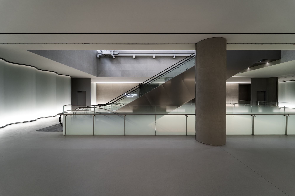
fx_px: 115
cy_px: 98
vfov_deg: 81.2
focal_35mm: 14
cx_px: 148
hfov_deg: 104.3
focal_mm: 14
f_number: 10
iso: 250
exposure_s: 1/13
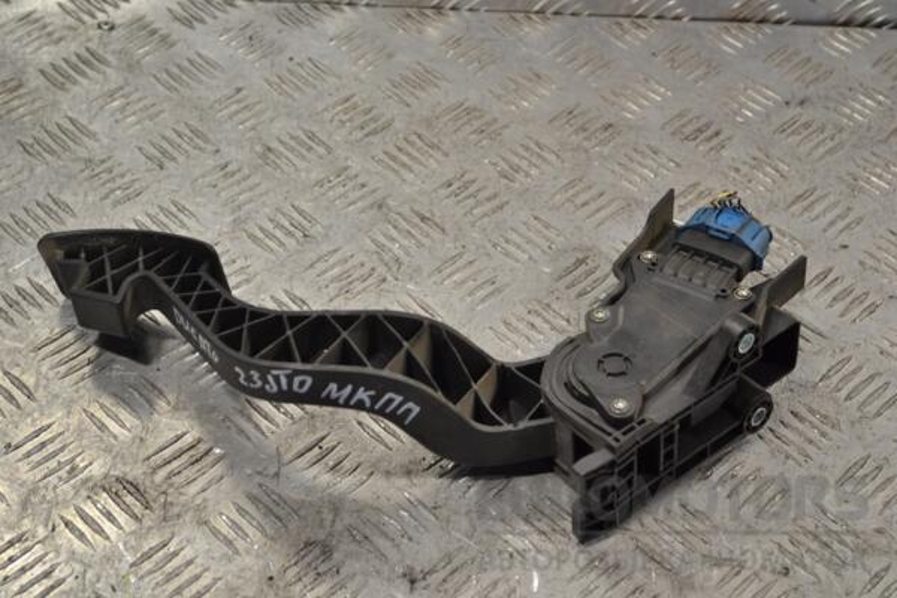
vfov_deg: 20.2
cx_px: 448
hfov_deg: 29.9
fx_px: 1682
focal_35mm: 68
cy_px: 299
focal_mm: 45
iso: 400
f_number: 5.3
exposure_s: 1/100
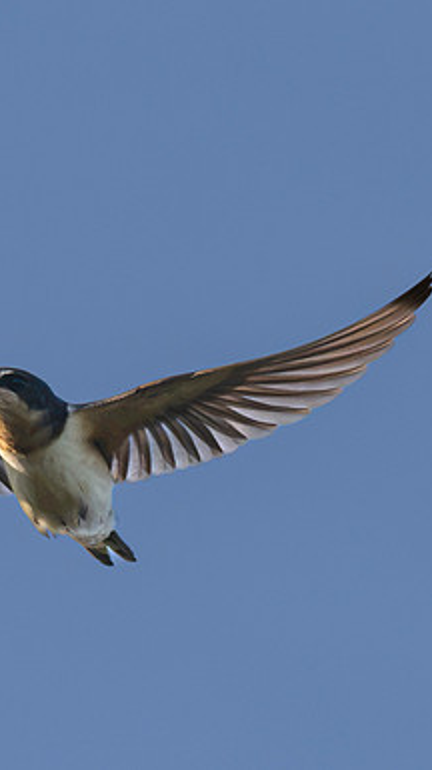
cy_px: 588
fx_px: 25526
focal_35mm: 1251
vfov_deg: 1.7
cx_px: -112
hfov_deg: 1.0
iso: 500
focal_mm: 230
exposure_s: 1/3200
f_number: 6.3
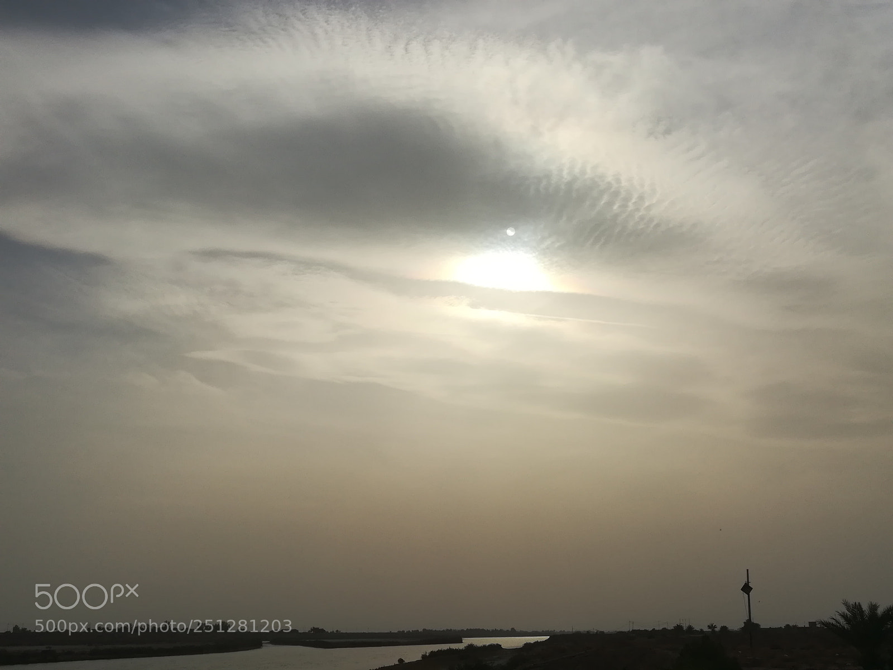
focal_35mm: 33
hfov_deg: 55.4
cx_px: 446
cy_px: 335
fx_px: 851
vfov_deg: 42.9
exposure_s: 1/4386
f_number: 2.2
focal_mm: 3.83
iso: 50
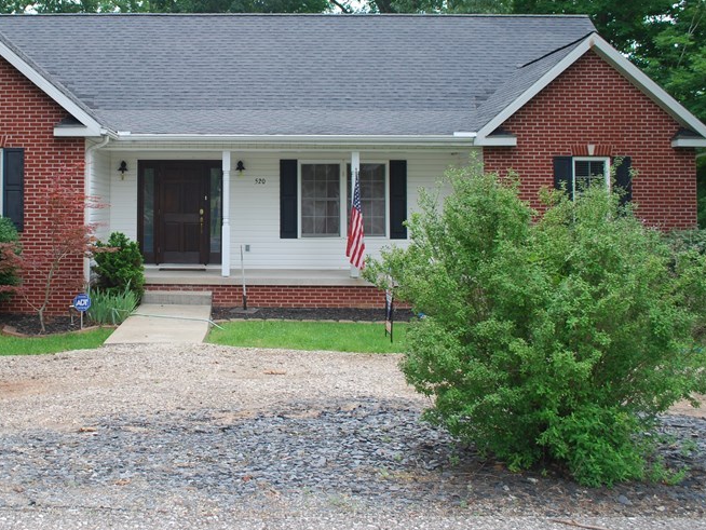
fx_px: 877
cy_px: 142
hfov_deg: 42.8
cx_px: 198
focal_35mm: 43
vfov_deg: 33.1
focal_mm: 18
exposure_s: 1/125
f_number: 5.6
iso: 125
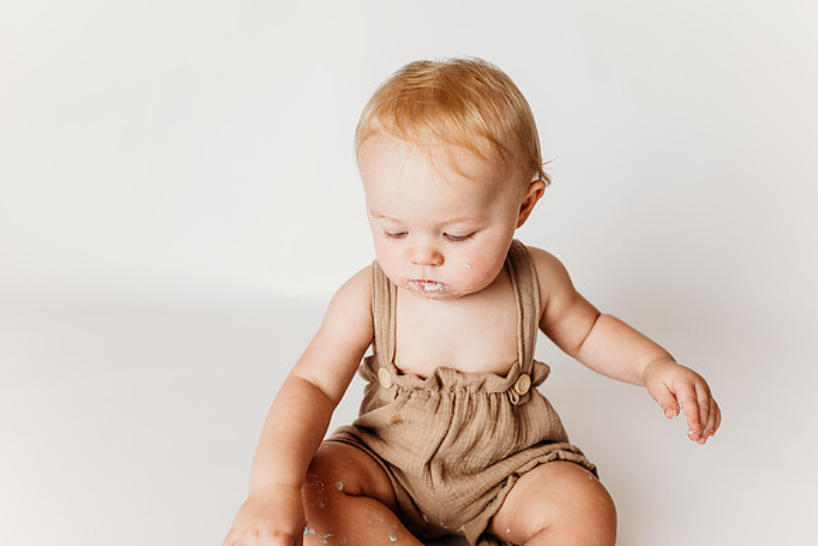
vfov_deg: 53.2
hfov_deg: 73.7
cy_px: 273
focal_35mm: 24
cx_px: 409
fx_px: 545
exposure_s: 1/200
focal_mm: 24
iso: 100
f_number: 2.8
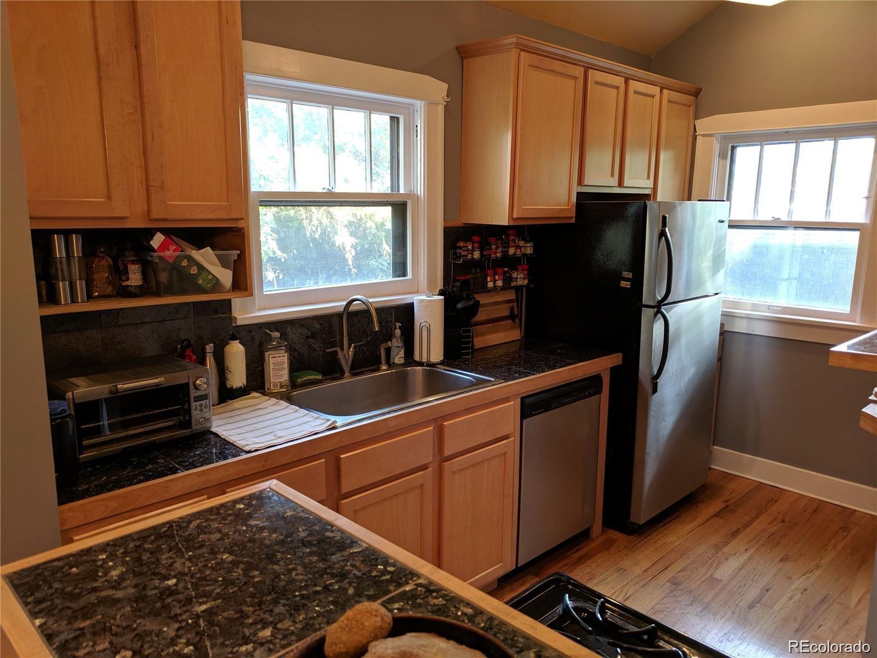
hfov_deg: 67.3
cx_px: 438
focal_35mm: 26
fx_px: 659
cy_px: 329
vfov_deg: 53.1
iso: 191
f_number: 2
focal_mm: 4.67
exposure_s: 1/60
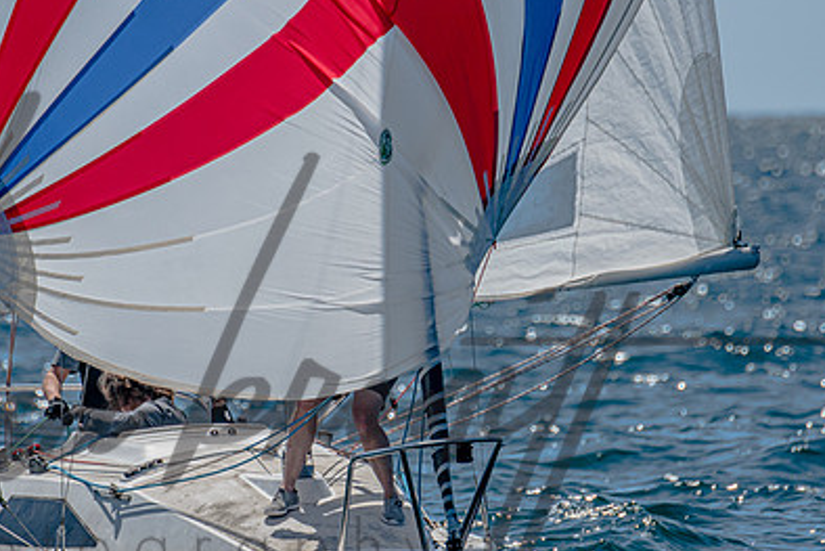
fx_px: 21136
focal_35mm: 922
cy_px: 391
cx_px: 354
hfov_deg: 2.2
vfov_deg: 1.5
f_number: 5.6
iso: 200
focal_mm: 400
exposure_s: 1/2000
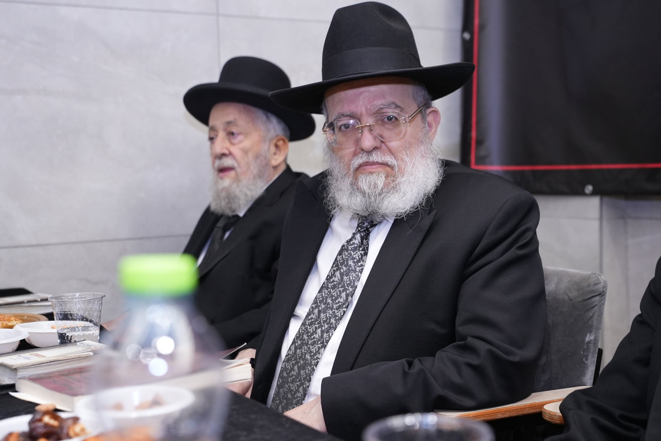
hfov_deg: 40.3
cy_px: 220
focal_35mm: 49
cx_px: 330
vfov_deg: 27.6
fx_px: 900
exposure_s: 1/200
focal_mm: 49
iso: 2500
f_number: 4
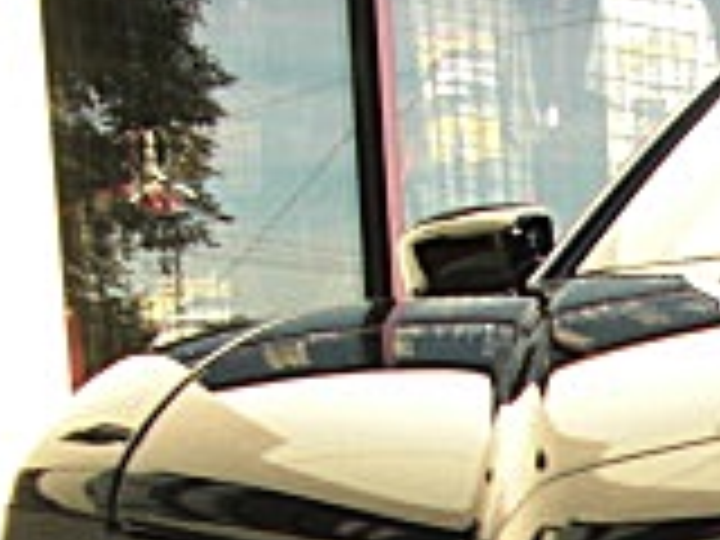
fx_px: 2995
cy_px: 1008
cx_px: 1341
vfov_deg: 9.7
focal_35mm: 144
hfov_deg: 12.4
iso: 50
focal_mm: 6.3
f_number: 2.8
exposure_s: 1/200
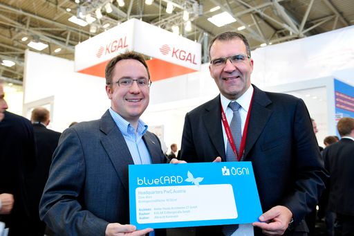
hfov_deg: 55.8
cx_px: 177
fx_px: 334
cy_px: 118
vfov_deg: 38.9
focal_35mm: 34
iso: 2000
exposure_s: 1/80
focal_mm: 34
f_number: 5.6
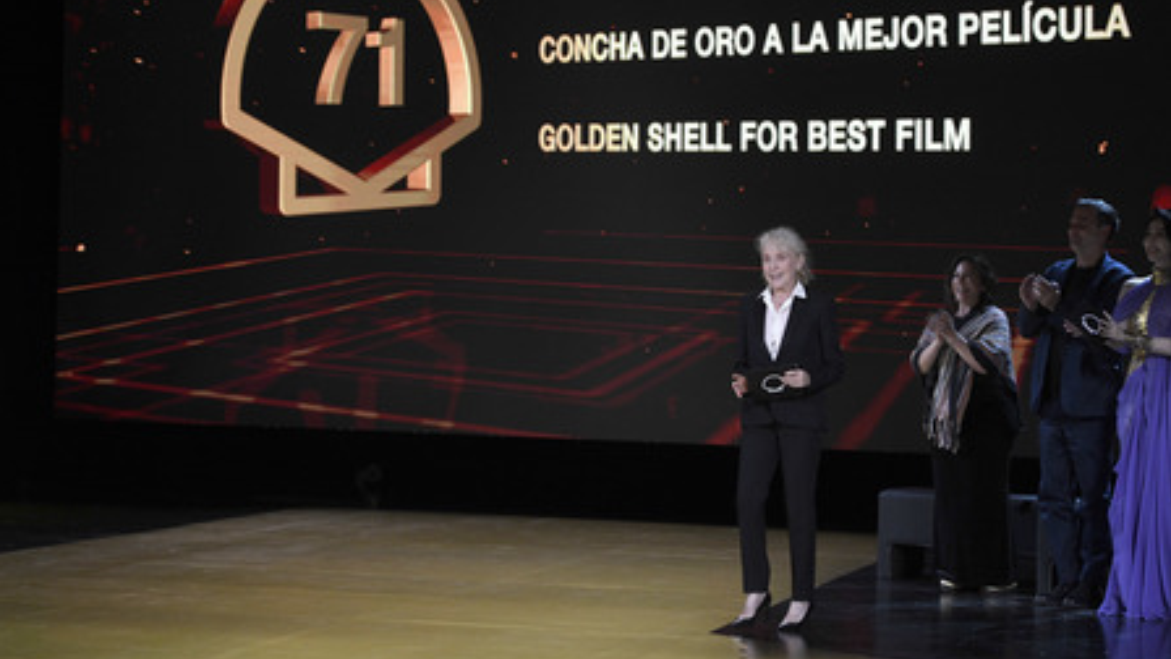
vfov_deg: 12.5
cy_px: 309
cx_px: 584
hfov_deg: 22.0
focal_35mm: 97
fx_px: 3012
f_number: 4
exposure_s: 1/400
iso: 2000
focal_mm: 92
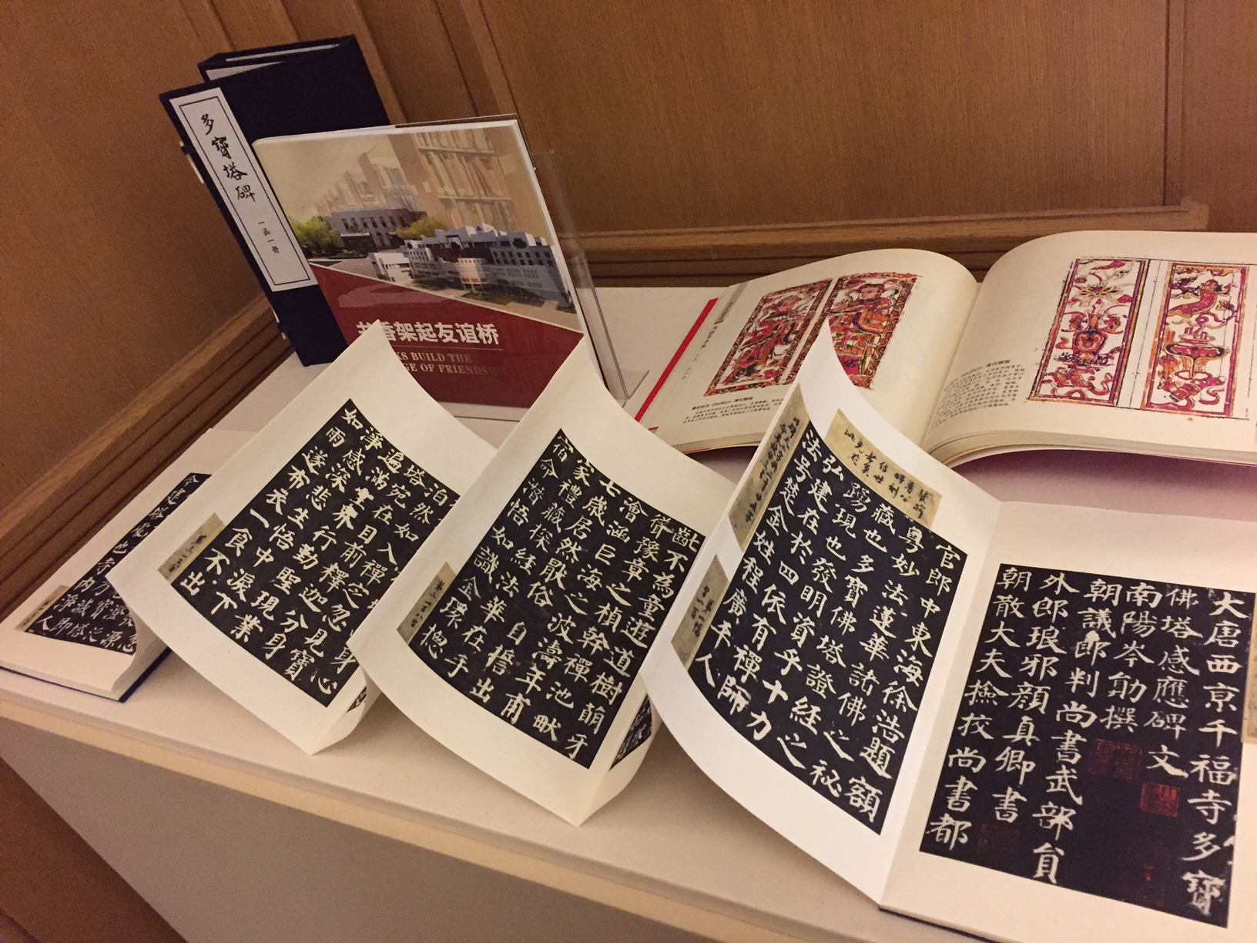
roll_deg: +17.0
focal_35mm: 29
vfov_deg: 48.2
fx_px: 1053
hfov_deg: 61.7
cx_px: 628
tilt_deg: -36.5
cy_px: 472
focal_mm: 4.15
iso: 320
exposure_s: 1/15
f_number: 2.2
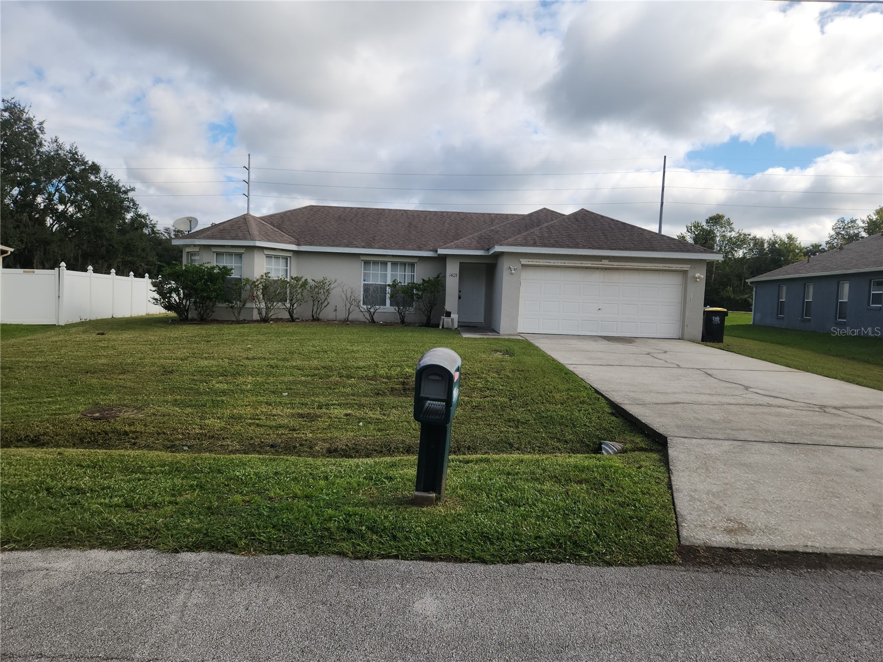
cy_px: 331
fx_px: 587
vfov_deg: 58.9
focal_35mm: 23
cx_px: 442
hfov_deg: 73.9
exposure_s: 1/1659
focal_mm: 5.4
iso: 20
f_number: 1.8
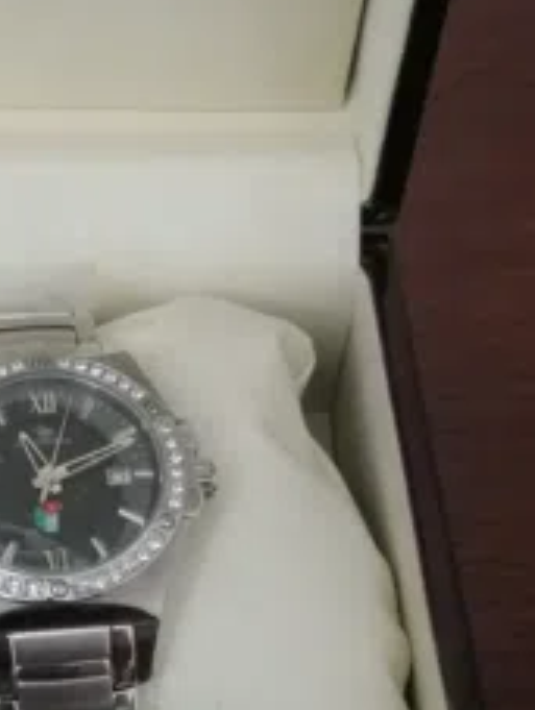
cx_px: 81
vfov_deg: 20.6
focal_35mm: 95
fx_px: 1952
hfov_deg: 15.5
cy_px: 250
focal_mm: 5.3
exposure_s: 1/30
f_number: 1.8
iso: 500
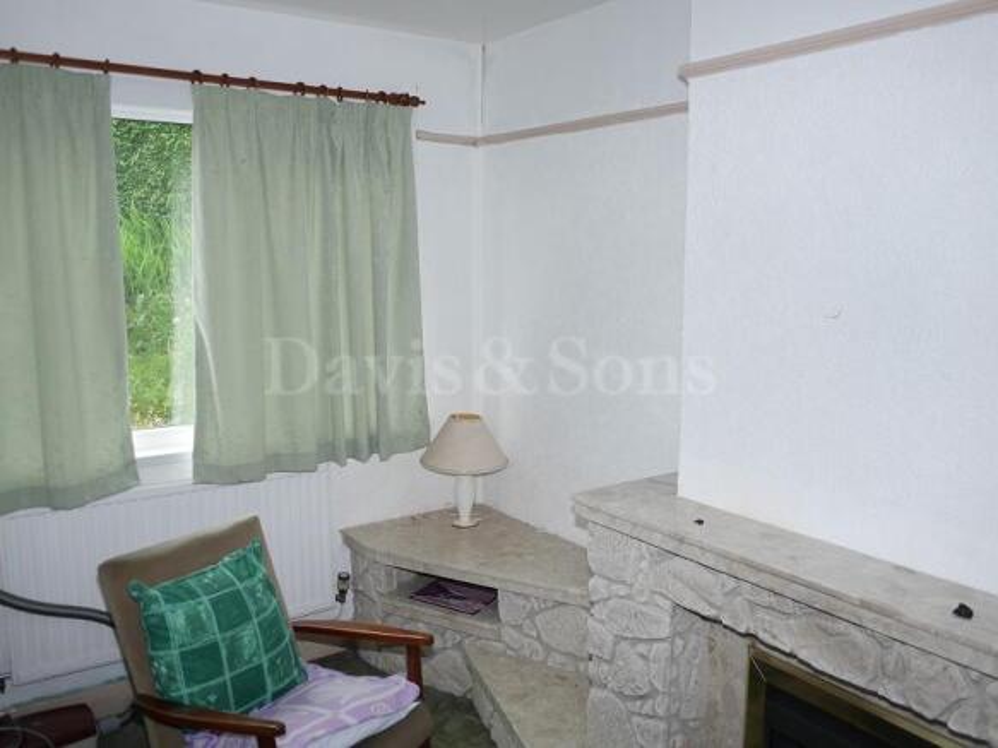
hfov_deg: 63.5
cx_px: 499
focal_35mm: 28
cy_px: 374
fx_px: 807
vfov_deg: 49.7
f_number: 2.5
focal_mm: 14
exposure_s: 1/60
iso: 200
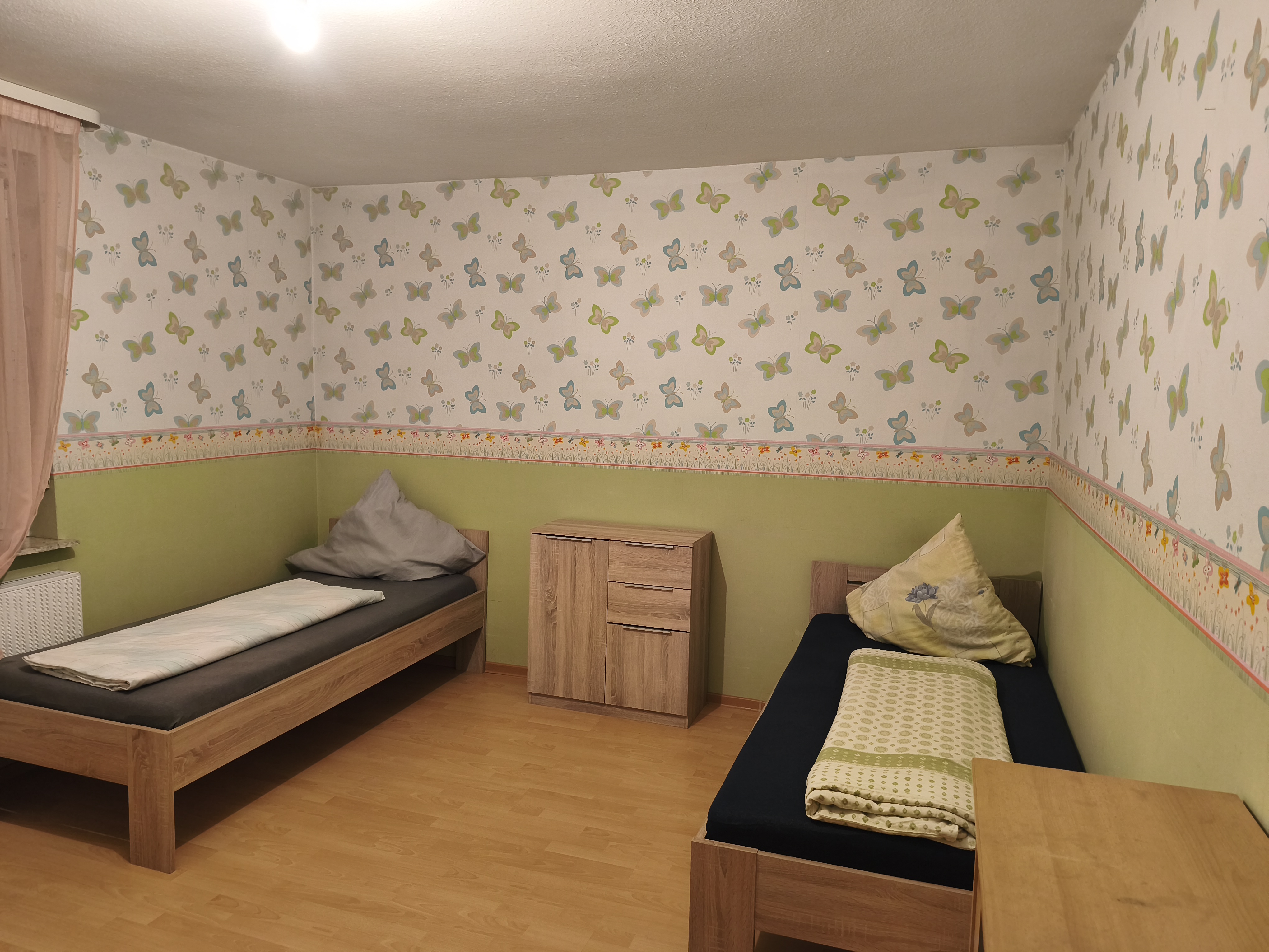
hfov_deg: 73.9
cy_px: 476
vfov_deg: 58.9
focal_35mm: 23
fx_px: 843
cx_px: 634
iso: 1000
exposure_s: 1/33.3
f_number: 1.65
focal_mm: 6.18
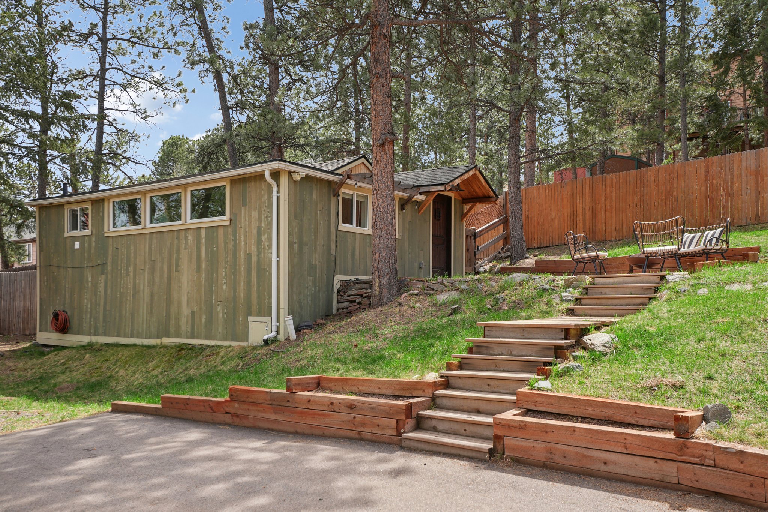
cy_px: 256
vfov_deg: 43.6
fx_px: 640
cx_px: 384
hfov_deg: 61.9
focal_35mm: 30
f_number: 8
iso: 100
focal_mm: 20
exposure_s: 1/125
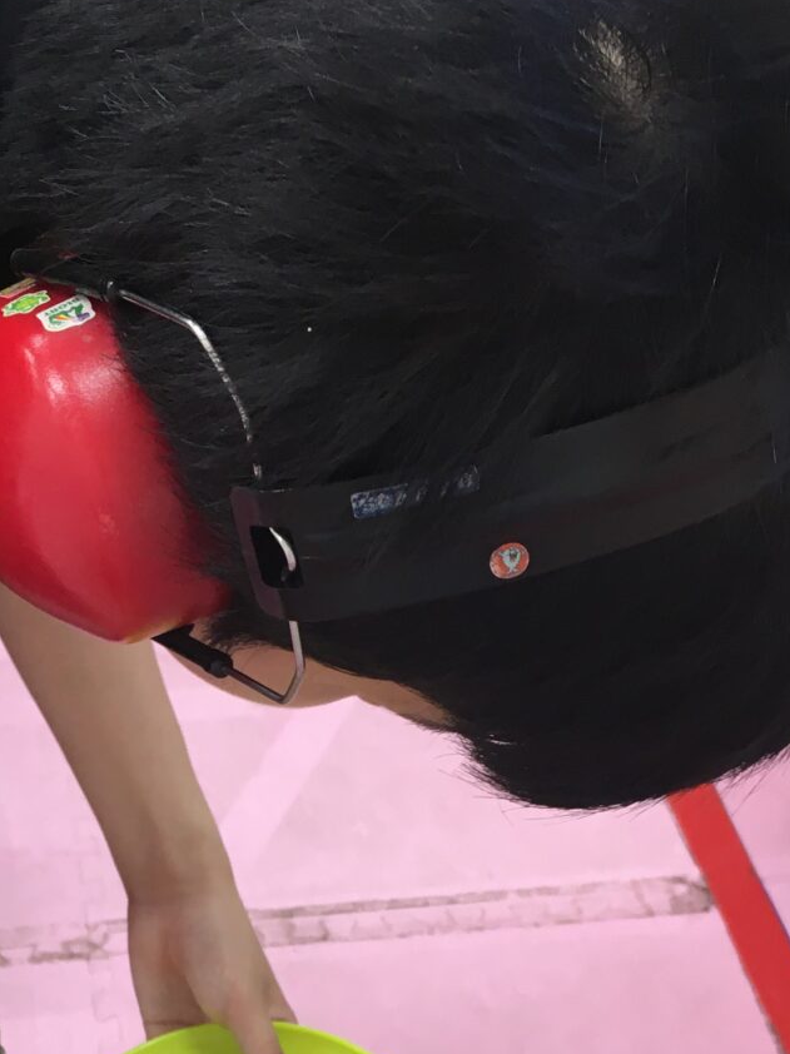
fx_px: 1888
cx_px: 163
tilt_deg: -48.1
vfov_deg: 28.9
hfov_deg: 23.3
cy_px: 1089
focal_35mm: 62
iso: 50
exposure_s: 1/30
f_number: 2.2
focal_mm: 4.15
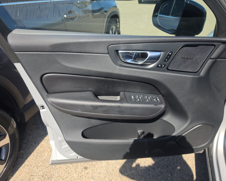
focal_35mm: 24
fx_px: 160
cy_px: 90
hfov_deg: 70.2
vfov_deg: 58.8
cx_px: 120
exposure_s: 1/2180
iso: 63
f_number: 1.4
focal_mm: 6.5
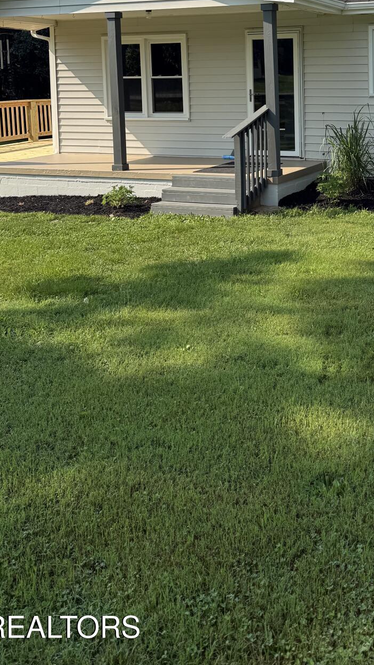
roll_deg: +0.9
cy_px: 142
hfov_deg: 27.6
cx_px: 315
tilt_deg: -2.8
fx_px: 741
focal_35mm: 42
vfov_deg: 46.1
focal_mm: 6.76
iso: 80
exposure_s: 1/3584
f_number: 1.78
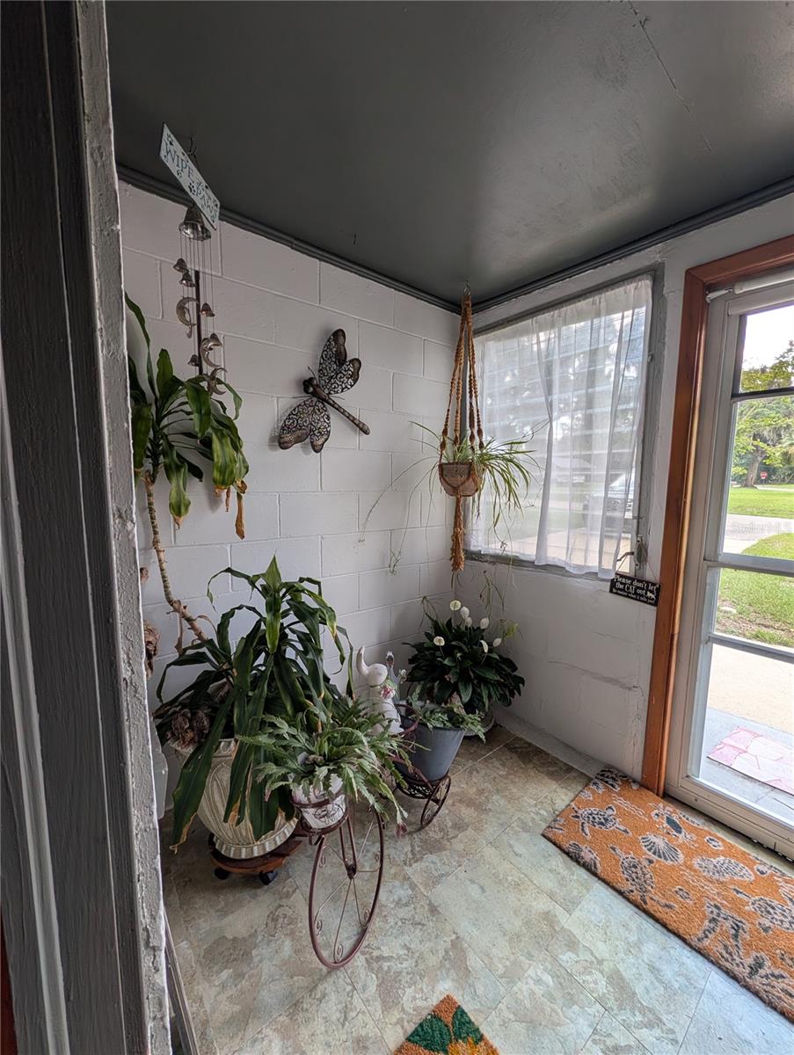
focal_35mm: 12
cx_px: 397
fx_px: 366
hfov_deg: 94.6
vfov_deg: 110.5
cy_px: 528
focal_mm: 2.02
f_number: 1.7
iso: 47
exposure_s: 1/217
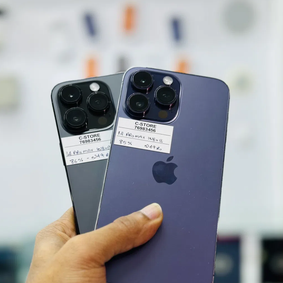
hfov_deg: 30.0
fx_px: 527
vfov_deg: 29.9
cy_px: 180
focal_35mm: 57
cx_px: 141
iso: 50
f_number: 1.78
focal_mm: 6.76
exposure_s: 1/126
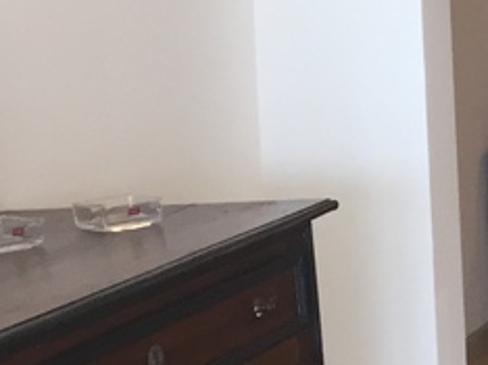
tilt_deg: -4.8
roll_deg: -0.9
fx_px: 1789
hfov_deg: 13.3
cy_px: 115
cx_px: 997
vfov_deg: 11.6
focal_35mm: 127
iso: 50
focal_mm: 4.15
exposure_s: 1/33
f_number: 2.2
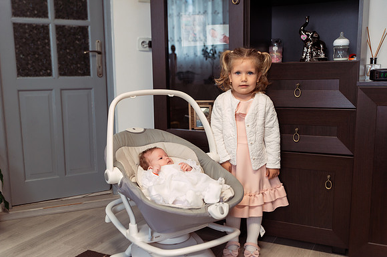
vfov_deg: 35.0
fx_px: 408
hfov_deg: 50.7
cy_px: 128
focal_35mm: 38
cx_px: 194
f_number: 3.2
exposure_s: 1/125
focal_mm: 38
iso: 500
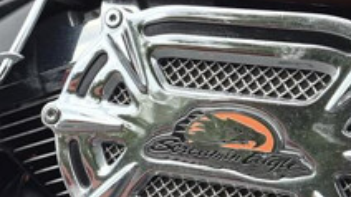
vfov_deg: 9.6
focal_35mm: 126
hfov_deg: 16.2
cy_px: 175
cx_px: -97
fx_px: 1172
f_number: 1.8
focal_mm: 5.4
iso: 80
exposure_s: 1/3200
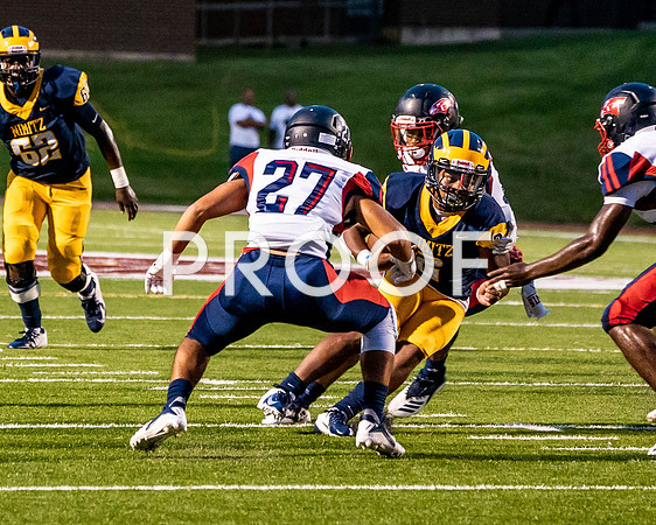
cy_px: 131
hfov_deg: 4.6
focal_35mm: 422
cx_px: 176
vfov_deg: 3.7
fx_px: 8190
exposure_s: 1/750
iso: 6400
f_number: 5.6
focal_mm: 212
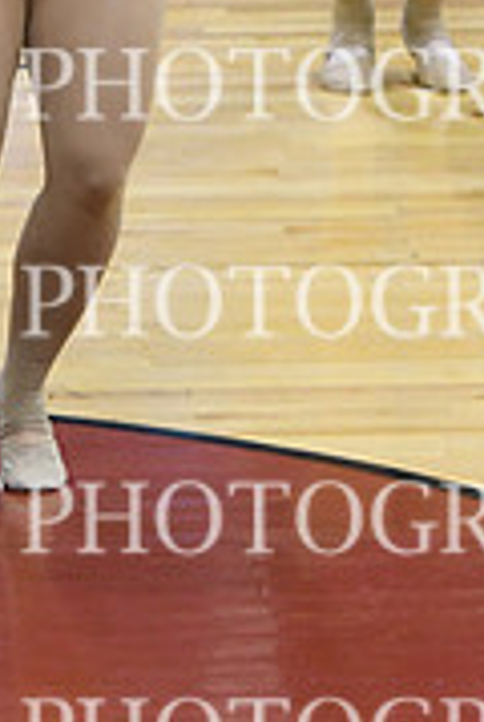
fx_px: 14101
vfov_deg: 2.9
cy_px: -24
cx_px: -6
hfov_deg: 2.0
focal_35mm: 702
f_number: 2.8
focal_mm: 145
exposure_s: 1/400
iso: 3200
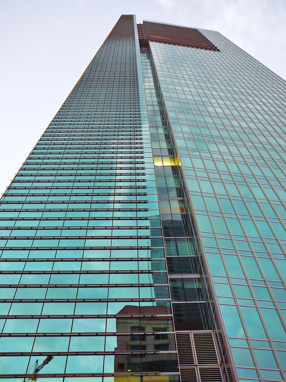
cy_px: 191
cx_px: 143
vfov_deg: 52.6
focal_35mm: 35
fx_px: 386
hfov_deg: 40.7
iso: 200
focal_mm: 5.2
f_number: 2.8
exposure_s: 1/6
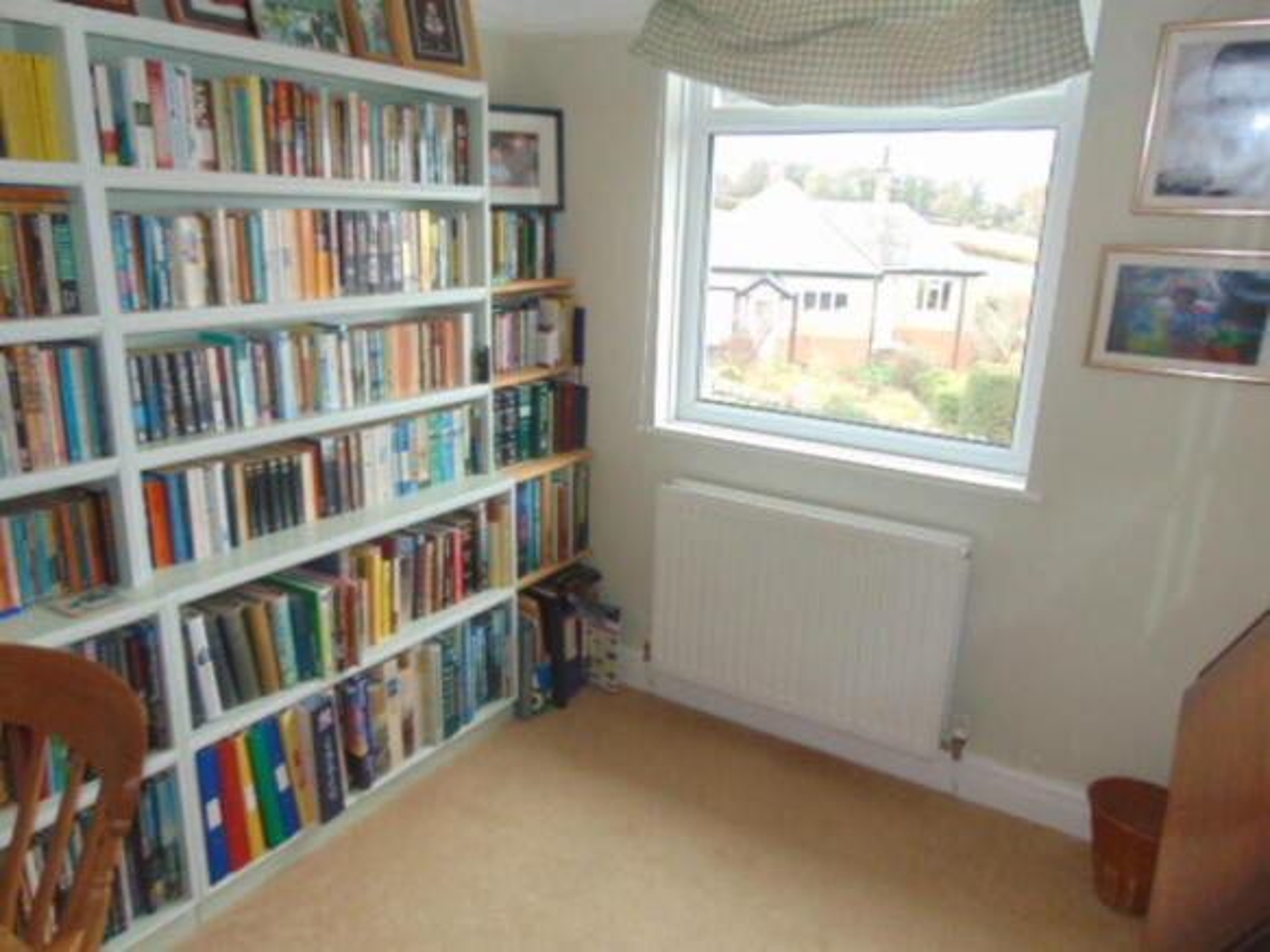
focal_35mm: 25
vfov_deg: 54.9
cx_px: 635
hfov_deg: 69.4
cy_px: 476
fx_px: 917
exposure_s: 1/30
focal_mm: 4.5
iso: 200
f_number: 3
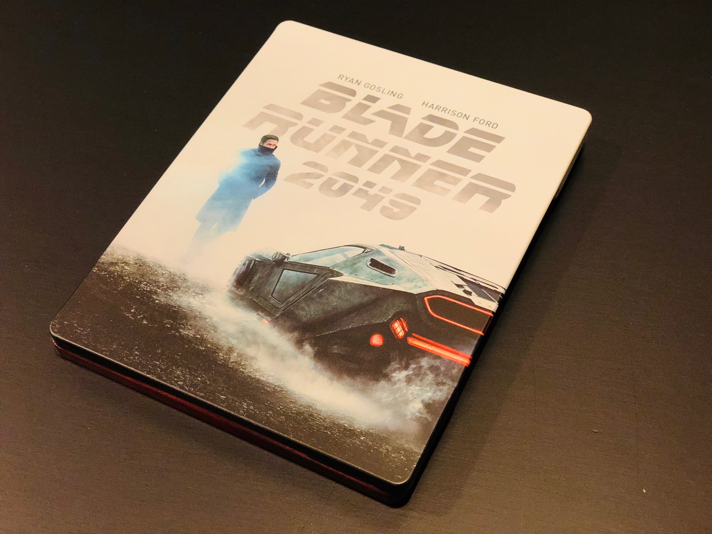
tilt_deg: -54.7
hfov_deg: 36.8
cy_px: 267
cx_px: 356
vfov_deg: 28.0
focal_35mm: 52
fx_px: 1070
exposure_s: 1/9
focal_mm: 6
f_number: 2.4
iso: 160
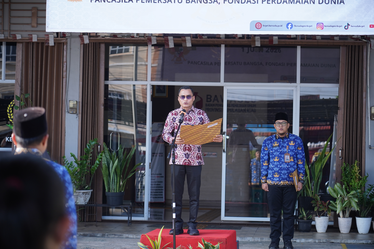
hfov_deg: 19.5
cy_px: 124
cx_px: 187
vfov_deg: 13.0
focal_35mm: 105
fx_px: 1091
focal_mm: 105
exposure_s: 1/400
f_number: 4
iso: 400
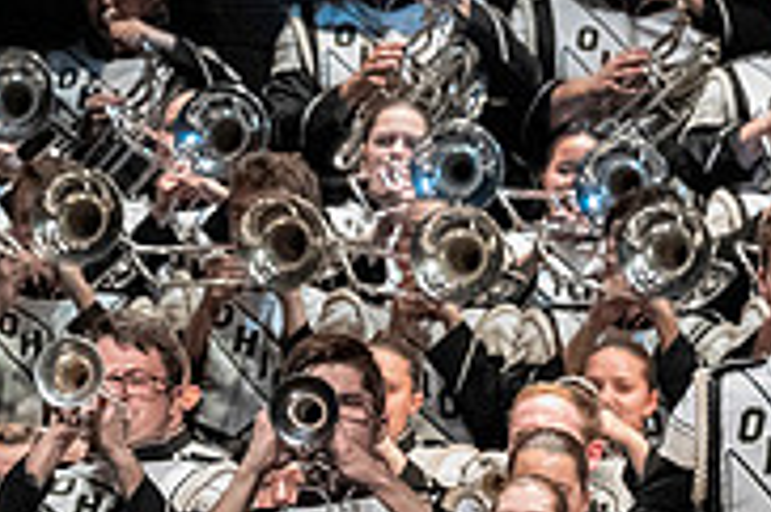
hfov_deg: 3.0
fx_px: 14807
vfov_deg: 2.0
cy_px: 563
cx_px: -390
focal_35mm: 692
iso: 4000
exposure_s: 1/500
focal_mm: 145
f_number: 4
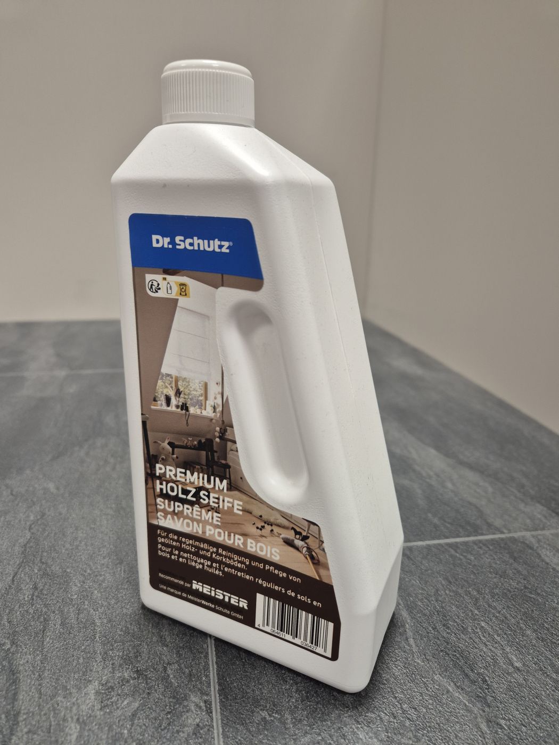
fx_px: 495
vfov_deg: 73.9
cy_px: 372
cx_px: 280
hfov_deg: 58.9
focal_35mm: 23
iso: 160
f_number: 1.8
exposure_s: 1/100
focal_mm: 5.4
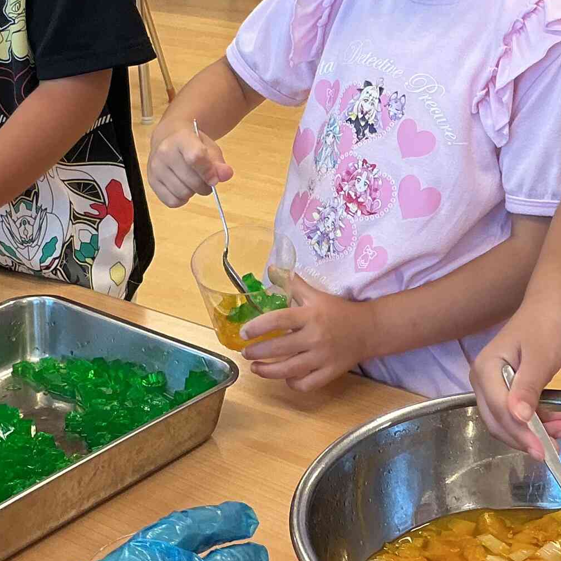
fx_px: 1504
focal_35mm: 82
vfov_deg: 21.0
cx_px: 323
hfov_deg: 21.1
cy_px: 152
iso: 50
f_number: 1.8
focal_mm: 3
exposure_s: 1/100
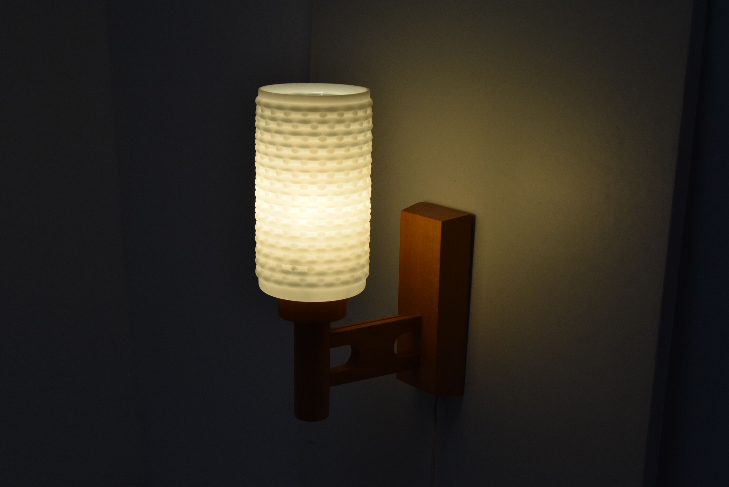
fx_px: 1155
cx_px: 364
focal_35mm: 57
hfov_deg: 35.0
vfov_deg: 23.8
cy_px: 244
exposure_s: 1/320
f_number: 9
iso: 1600
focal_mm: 38
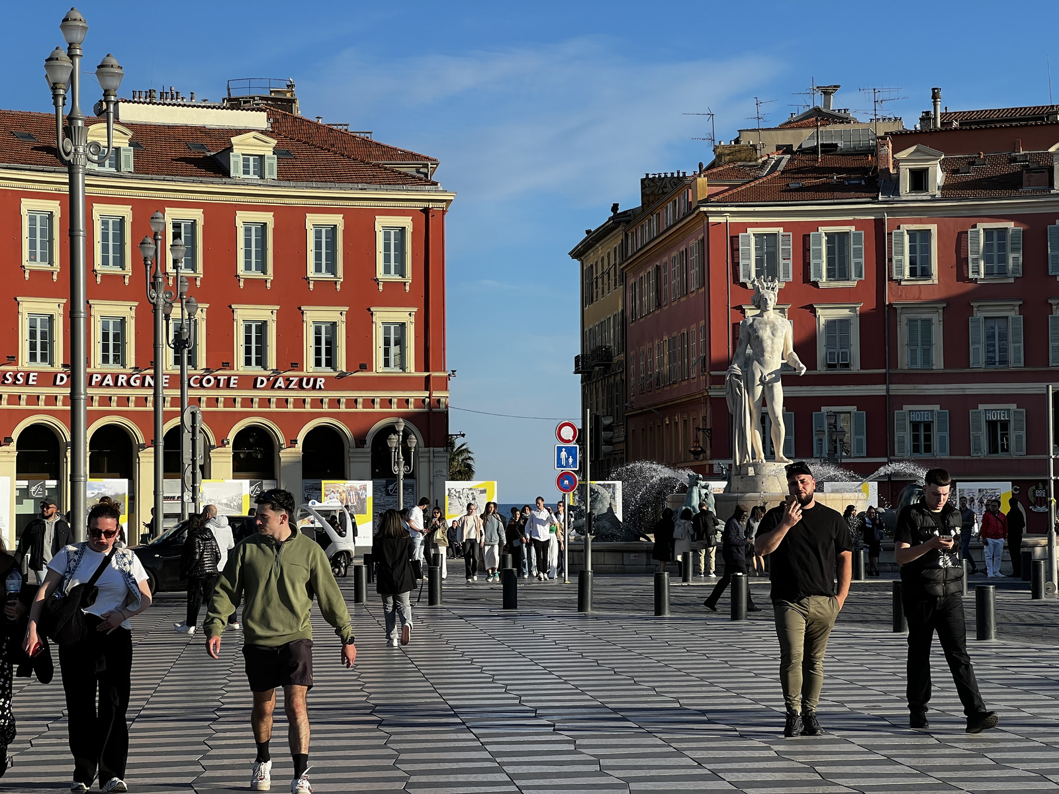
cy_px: 397
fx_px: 2356
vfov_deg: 19.1
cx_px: 530
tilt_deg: +3.0
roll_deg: +0.8
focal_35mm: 77
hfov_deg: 25.3
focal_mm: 9
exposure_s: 1/589
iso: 32
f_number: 2.8
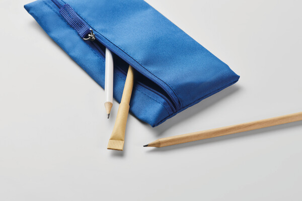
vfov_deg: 13.0
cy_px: 100
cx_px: 151
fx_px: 881
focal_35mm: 105
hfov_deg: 19.5
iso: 100
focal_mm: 105
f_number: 14
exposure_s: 1/100
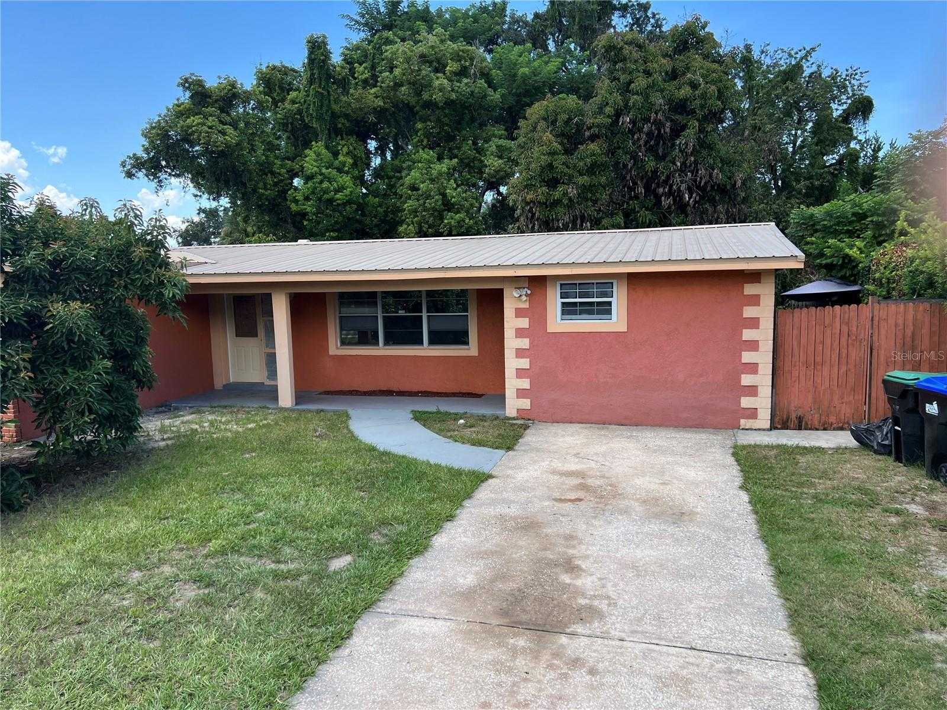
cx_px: 474
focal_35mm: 26
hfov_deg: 67.3
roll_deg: +2.4
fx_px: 711
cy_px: 355
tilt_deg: -6.6
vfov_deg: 53.1
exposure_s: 1/1048
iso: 50
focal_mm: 5.7
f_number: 1.5
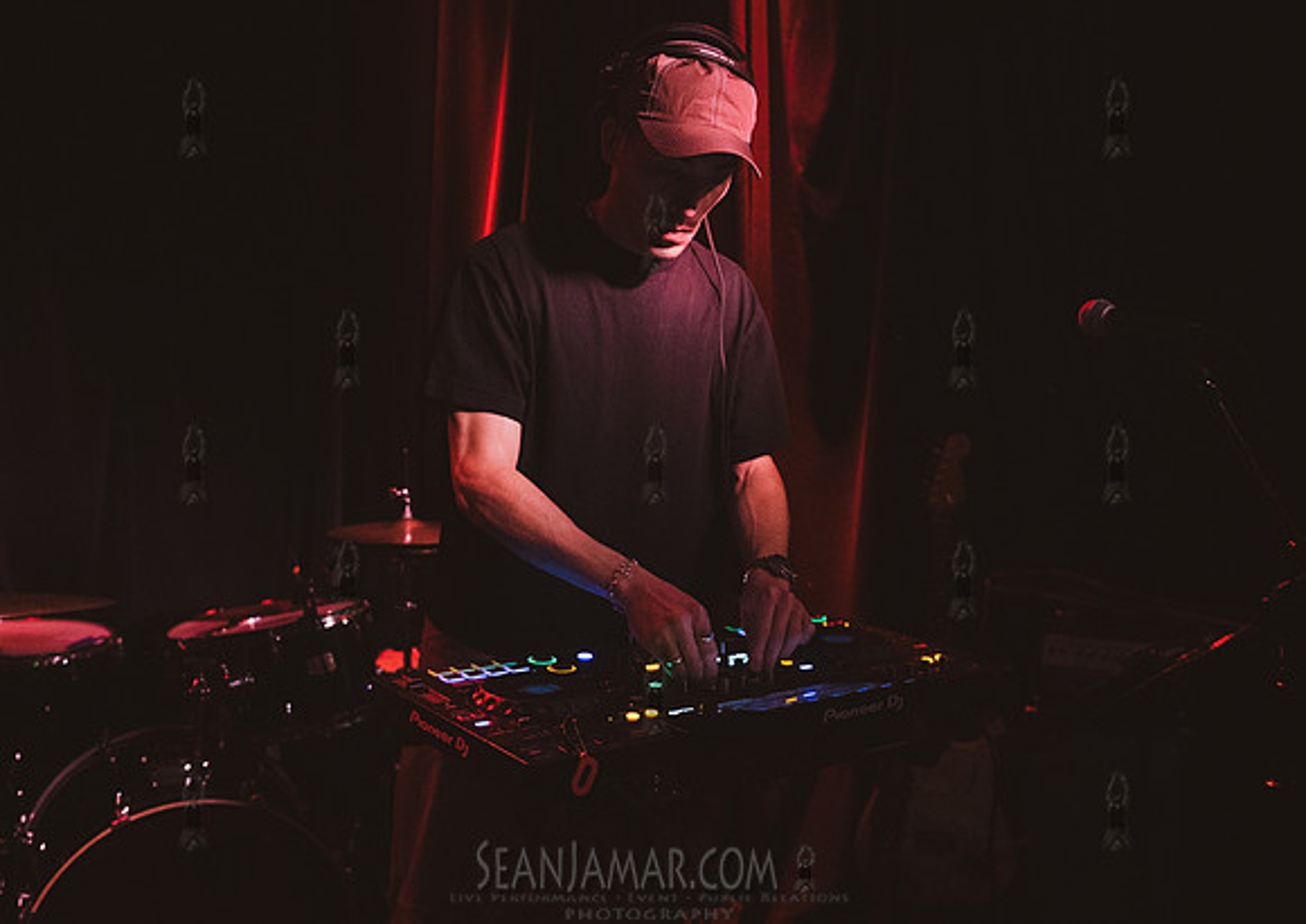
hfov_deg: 51.0
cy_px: 483
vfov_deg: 37.3
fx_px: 1367
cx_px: 582
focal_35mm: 37
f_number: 3.5
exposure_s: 1/320
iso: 12800
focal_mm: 34
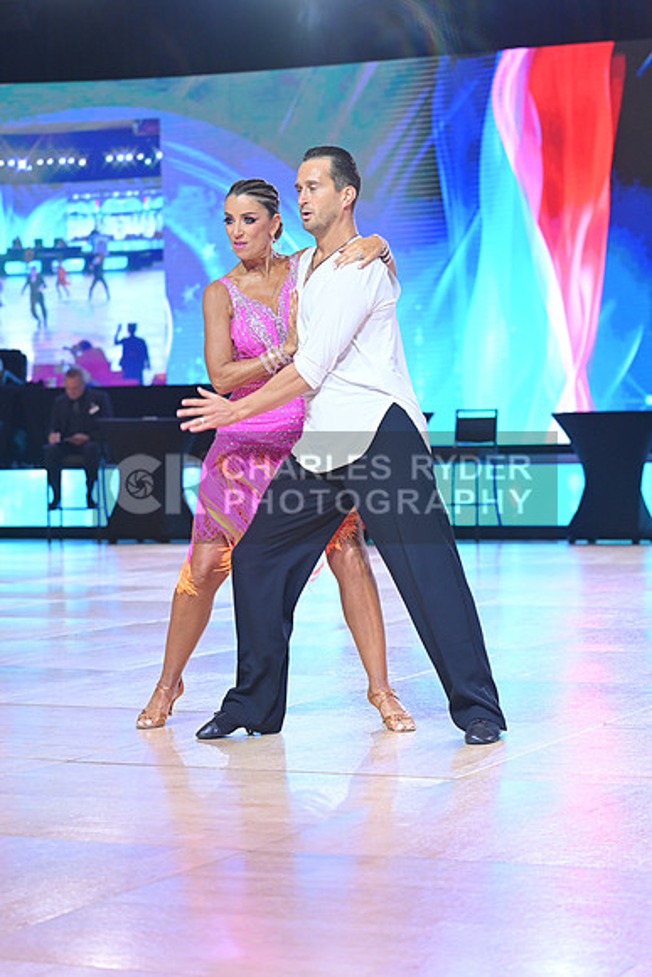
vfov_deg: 22.1
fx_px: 2498
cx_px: 326
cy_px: 488
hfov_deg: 14.9
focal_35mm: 92
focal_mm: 92
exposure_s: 1/250
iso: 2000
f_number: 4
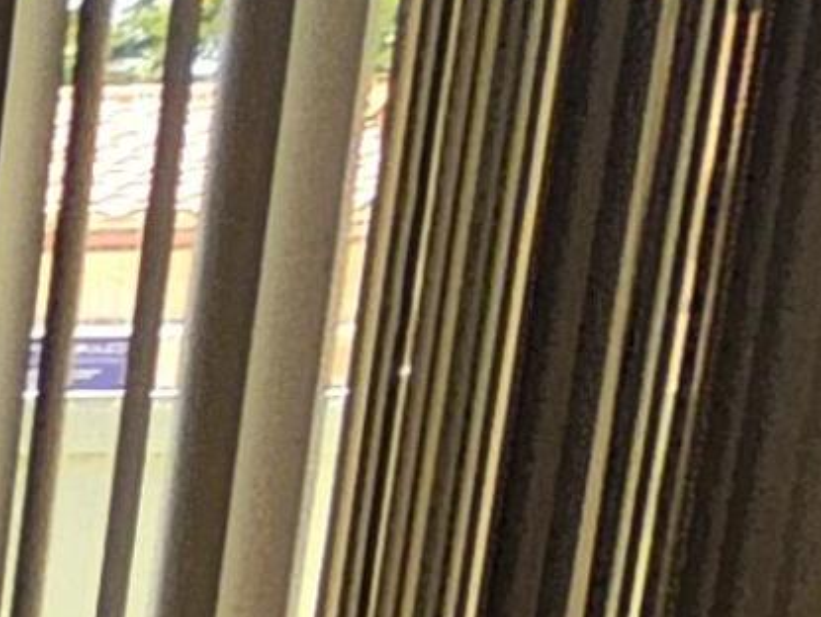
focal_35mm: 90
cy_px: 716
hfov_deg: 9.8
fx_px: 2136
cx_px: -1984
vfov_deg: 15.9
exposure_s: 1/145
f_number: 2.2
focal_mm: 1.13
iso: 32
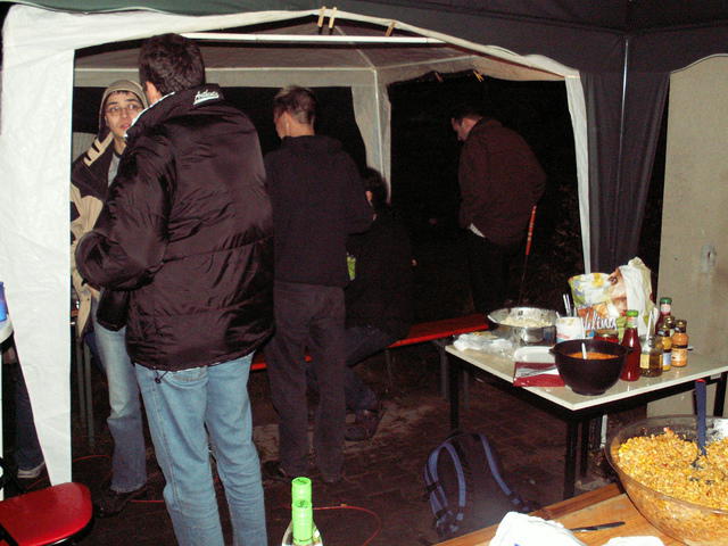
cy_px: 273
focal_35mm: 35
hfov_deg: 52.6
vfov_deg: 40.7
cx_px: 364
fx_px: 736
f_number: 2.8
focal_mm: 5.86
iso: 160
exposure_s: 1/40
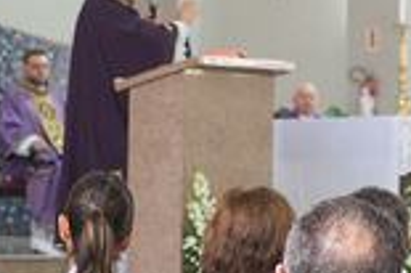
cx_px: 141
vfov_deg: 5.8
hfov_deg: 8.7
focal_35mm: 237
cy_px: 52
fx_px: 2703
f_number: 2.8
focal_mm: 35
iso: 640
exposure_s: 1/160
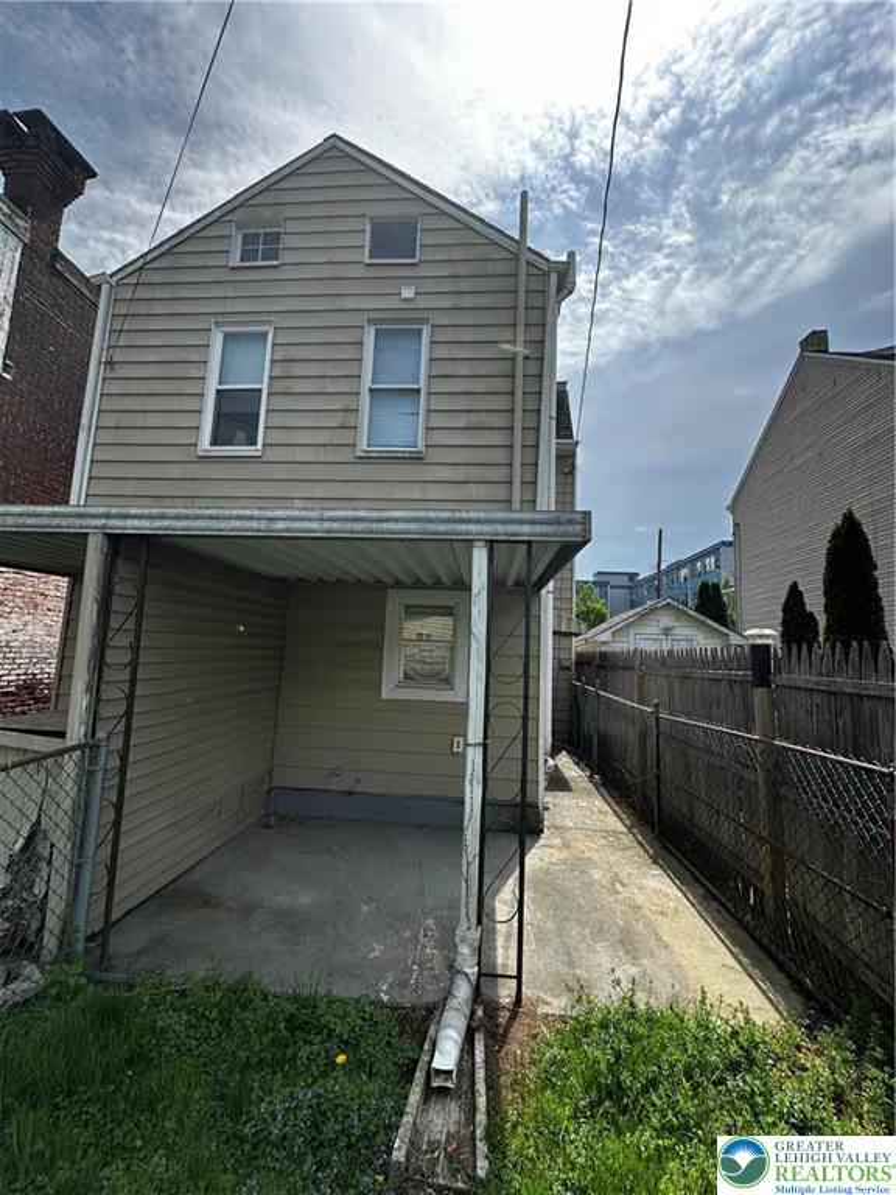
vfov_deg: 102.1
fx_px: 483
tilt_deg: +7.1
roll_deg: -2.8
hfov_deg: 85.7
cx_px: 448
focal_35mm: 14
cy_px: 598
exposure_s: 1/1082
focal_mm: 2.22
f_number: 2.2
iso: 40
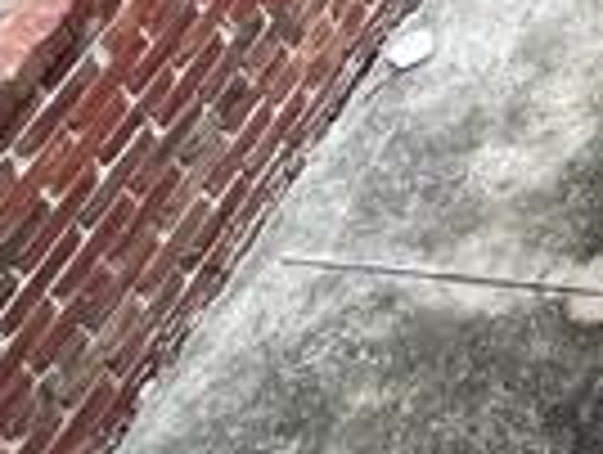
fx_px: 1728
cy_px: -841
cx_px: 1642
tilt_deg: -32.1
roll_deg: -1.0
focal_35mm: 99
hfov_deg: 12.5
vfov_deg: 10.9
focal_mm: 1.57
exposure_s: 1/253
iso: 32
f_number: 1.8
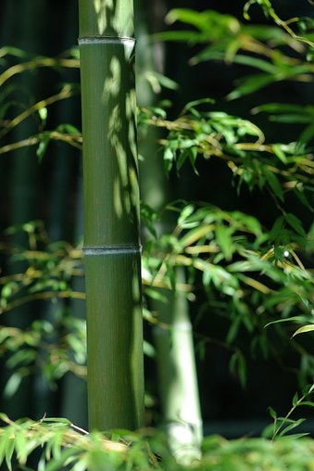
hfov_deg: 11.8
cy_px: 235
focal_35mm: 117
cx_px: 157
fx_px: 1523
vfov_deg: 17.6
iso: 200
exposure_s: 1/250
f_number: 3.5
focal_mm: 77
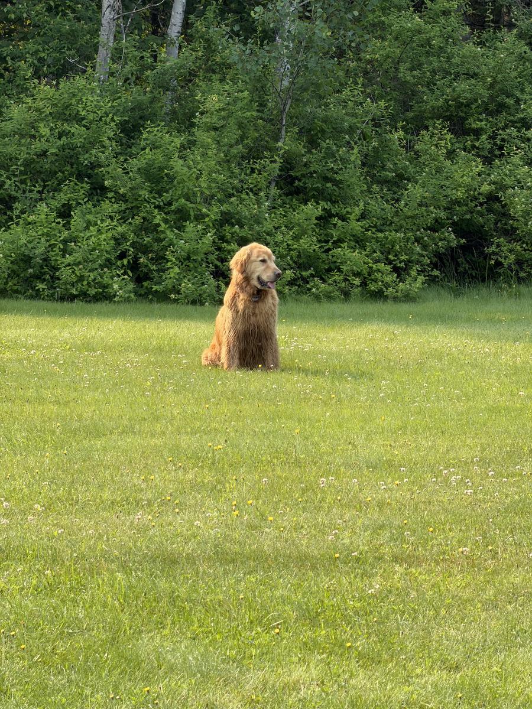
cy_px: 354
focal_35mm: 200
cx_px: 266
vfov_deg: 9.9
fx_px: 4098
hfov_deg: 7.4
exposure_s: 1/353
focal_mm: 16.89
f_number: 2.8
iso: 50
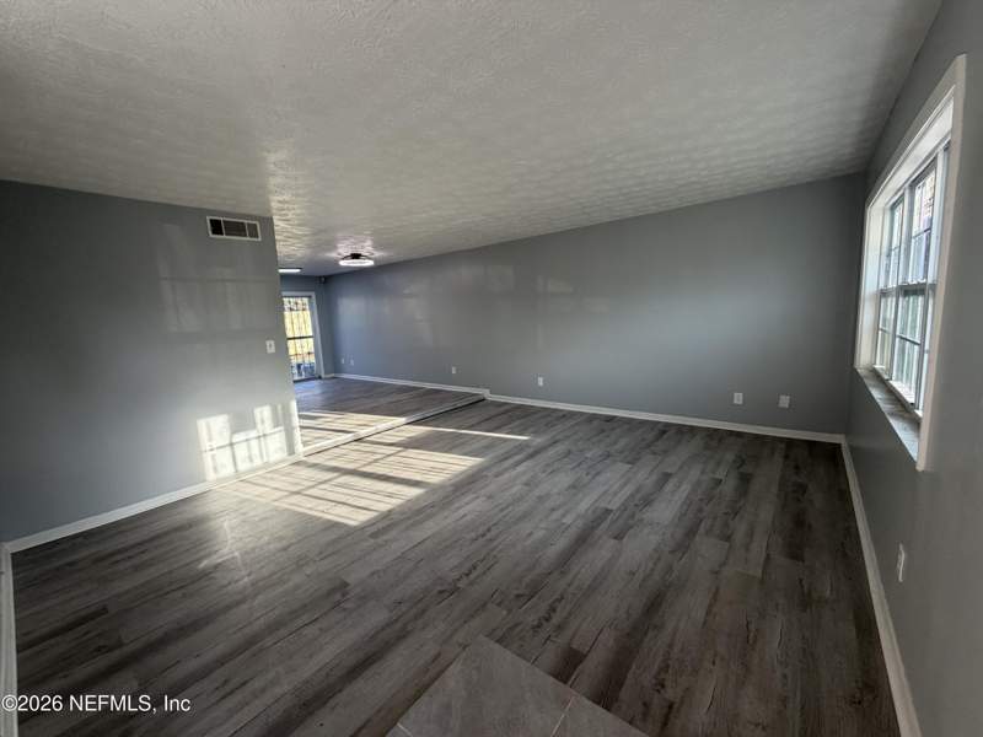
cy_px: 368
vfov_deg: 85.7
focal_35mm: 14
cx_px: 492
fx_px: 398
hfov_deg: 102.1
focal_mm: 2.22
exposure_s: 1/121
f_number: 2.2
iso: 125
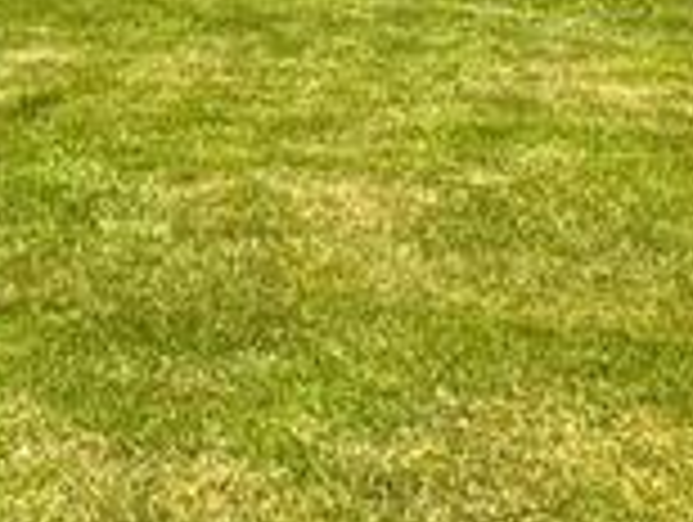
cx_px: 81
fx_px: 1865
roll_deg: -0.6
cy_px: -333
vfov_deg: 14.5
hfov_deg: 20.7
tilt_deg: +2.8
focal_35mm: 93
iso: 50
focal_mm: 2.22
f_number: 2.2
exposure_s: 1/980
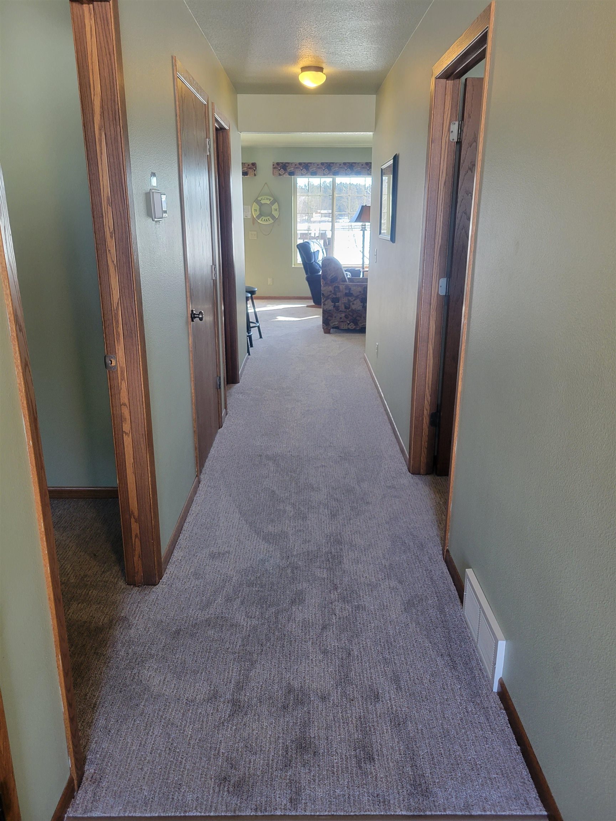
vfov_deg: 67.3
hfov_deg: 53.1
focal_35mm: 26
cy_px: 410
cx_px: 308
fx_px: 617
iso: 200
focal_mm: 5.4
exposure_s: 1/120
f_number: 1.8
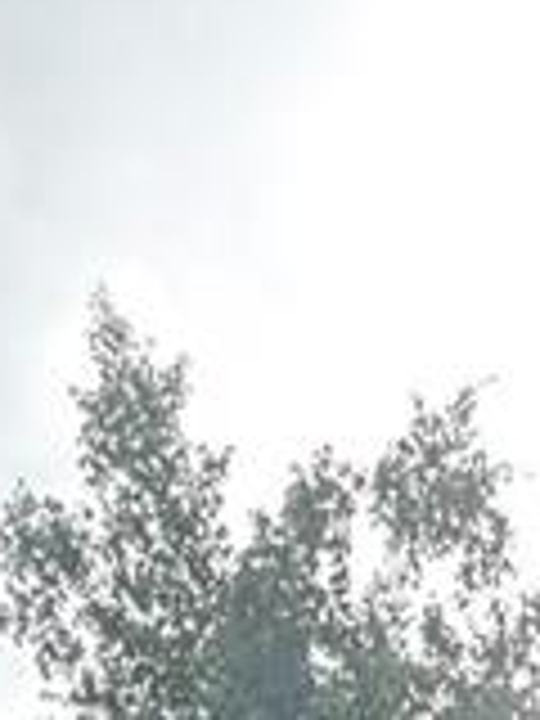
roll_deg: -2.5
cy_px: 2128
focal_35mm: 105
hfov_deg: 14.1
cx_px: 378
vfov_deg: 11.4
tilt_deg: -0.6
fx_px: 2184
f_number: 2.2
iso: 64
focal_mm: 2.22
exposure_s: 1/416
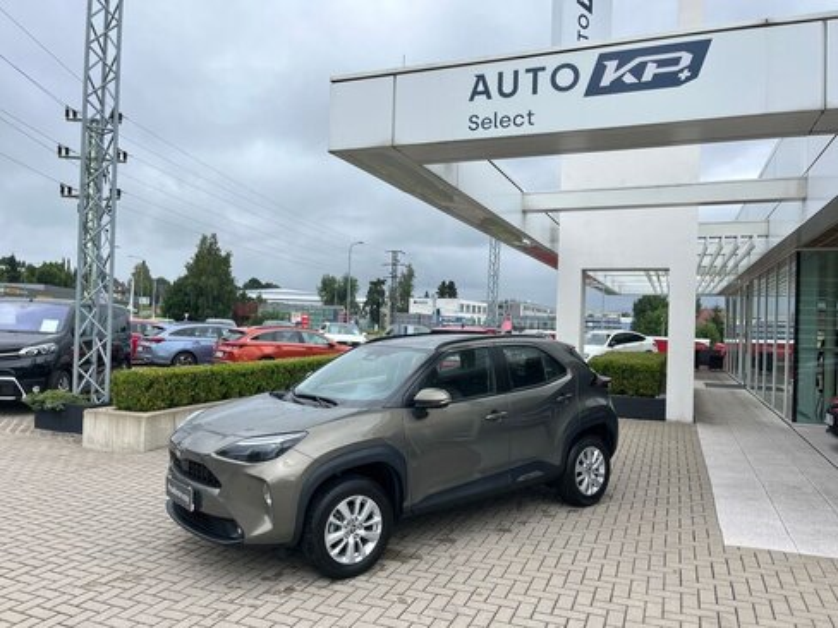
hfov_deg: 67.3
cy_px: 314
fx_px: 629
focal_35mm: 26
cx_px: 419
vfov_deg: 53.1
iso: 50
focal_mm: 5.1
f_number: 1.6
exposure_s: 1/1199
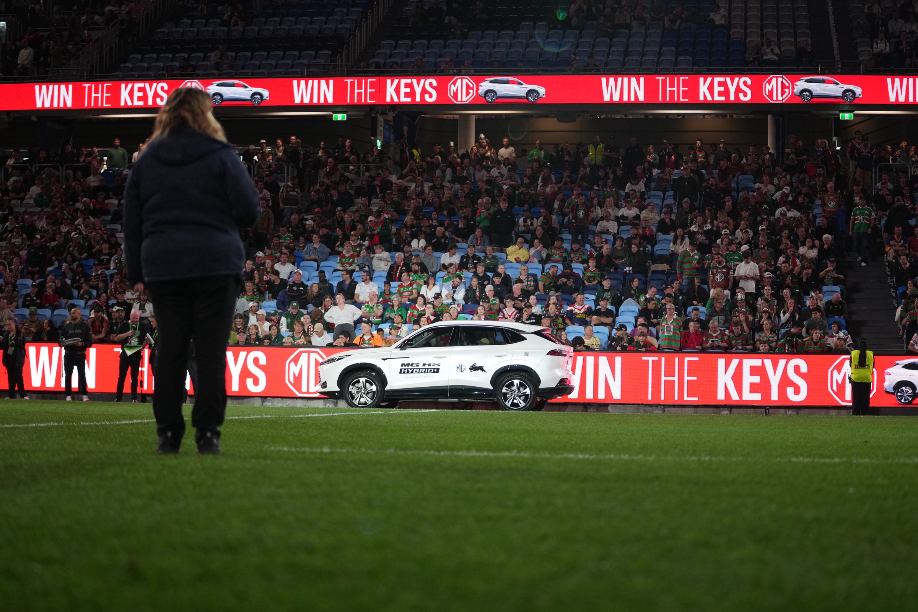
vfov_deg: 19.5
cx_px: 459
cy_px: 306
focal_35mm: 70
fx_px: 1785
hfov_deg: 28.8
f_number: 2.8
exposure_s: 1/640
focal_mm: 70
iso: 2000
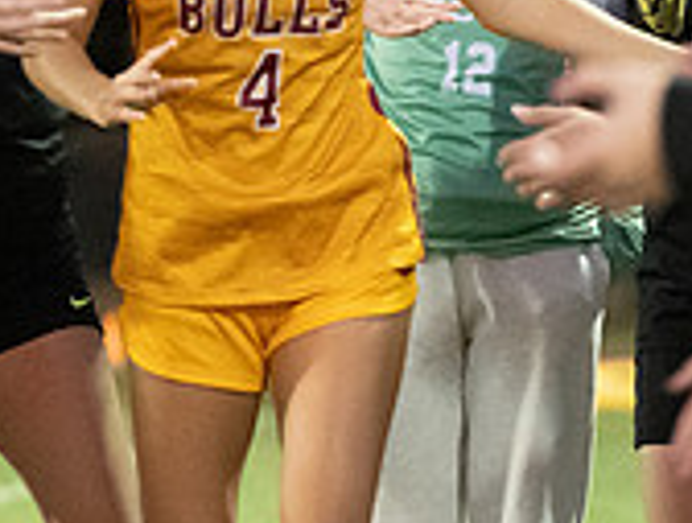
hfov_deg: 3.5
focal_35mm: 557
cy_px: 7
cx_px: 259
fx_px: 11167
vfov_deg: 2.7
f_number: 2.8
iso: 16000
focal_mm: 110
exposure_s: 1/640
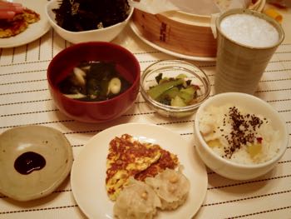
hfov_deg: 40.4
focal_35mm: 47
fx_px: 395
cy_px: 110
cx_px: 146
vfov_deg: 30.9
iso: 1600
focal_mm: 8.5
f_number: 2.5
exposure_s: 1/160
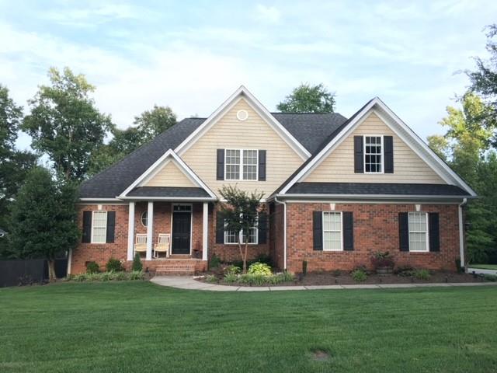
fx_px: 416
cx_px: 248
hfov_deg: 61.7
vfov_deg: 48.2
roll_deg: -0.3
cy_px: 186
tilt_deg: +7.0
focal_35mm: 29
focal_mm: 4.15
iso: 40
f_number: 2.2
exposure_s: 1/120
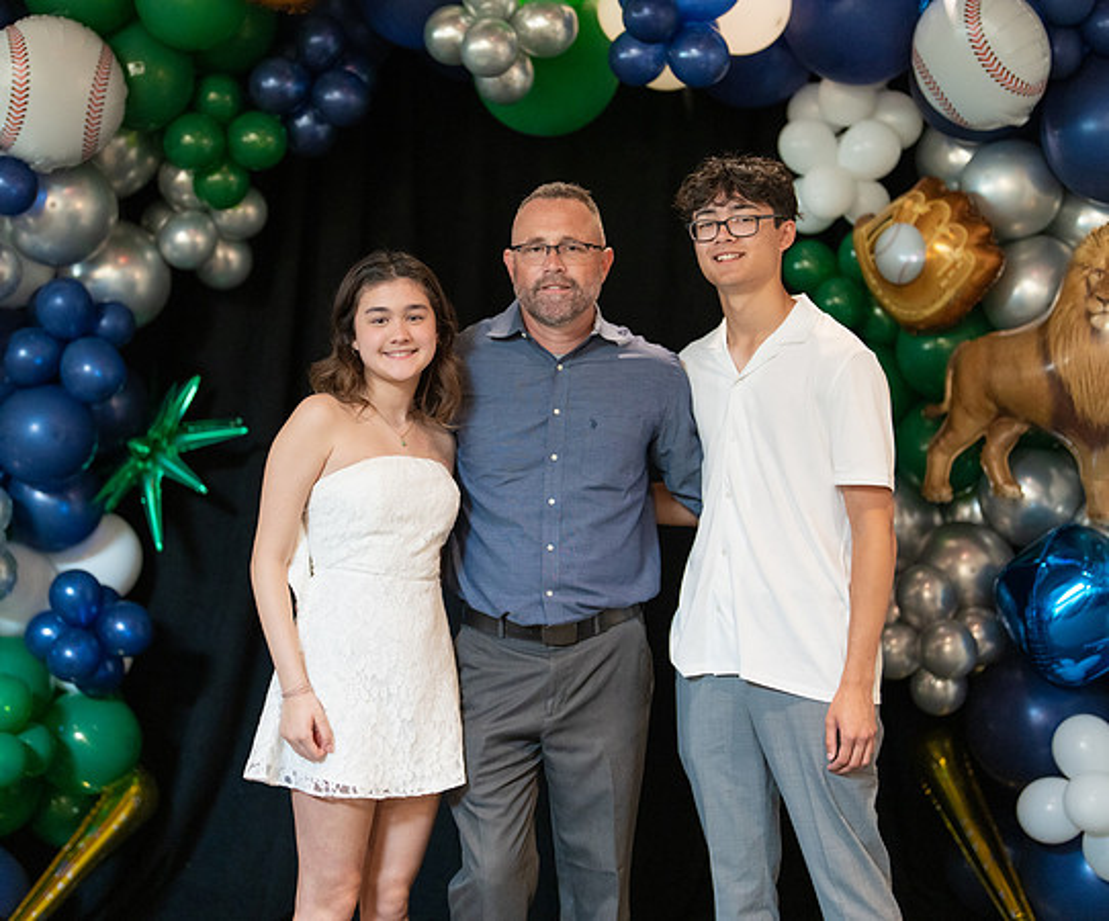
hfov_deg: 30.2
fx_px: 2057
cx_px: 517
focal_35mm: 62
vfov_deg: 25.2
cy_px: 428
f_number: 1.2
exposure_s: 1/320
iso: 1600
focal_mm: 50
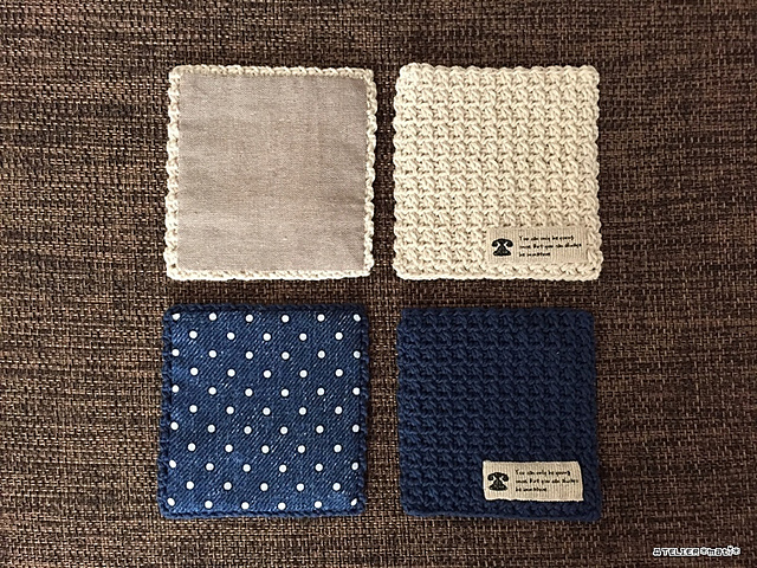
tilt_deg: -89.5
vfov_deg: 48.2
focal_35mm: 29
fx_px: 634
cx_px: 378
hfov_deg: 61.7
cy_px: 284
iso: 200
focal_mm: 4.15
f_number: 2.2
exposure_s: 1/30
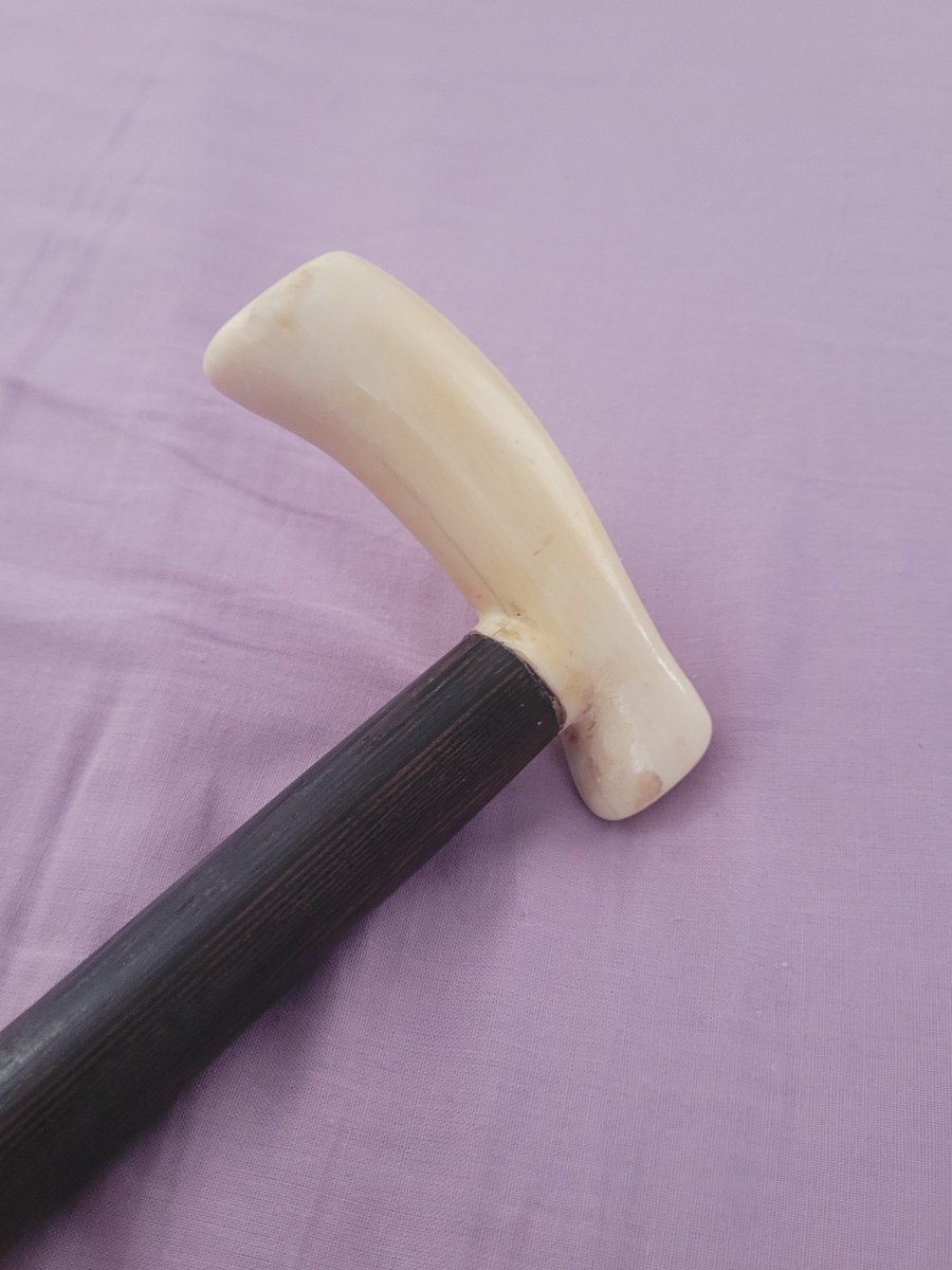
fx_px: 953
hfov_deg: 53.1
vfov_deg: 67.3
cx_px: 476
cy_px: 635
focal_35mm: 26
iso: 640
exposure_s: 1/33
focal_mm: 5.4
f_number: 1.8
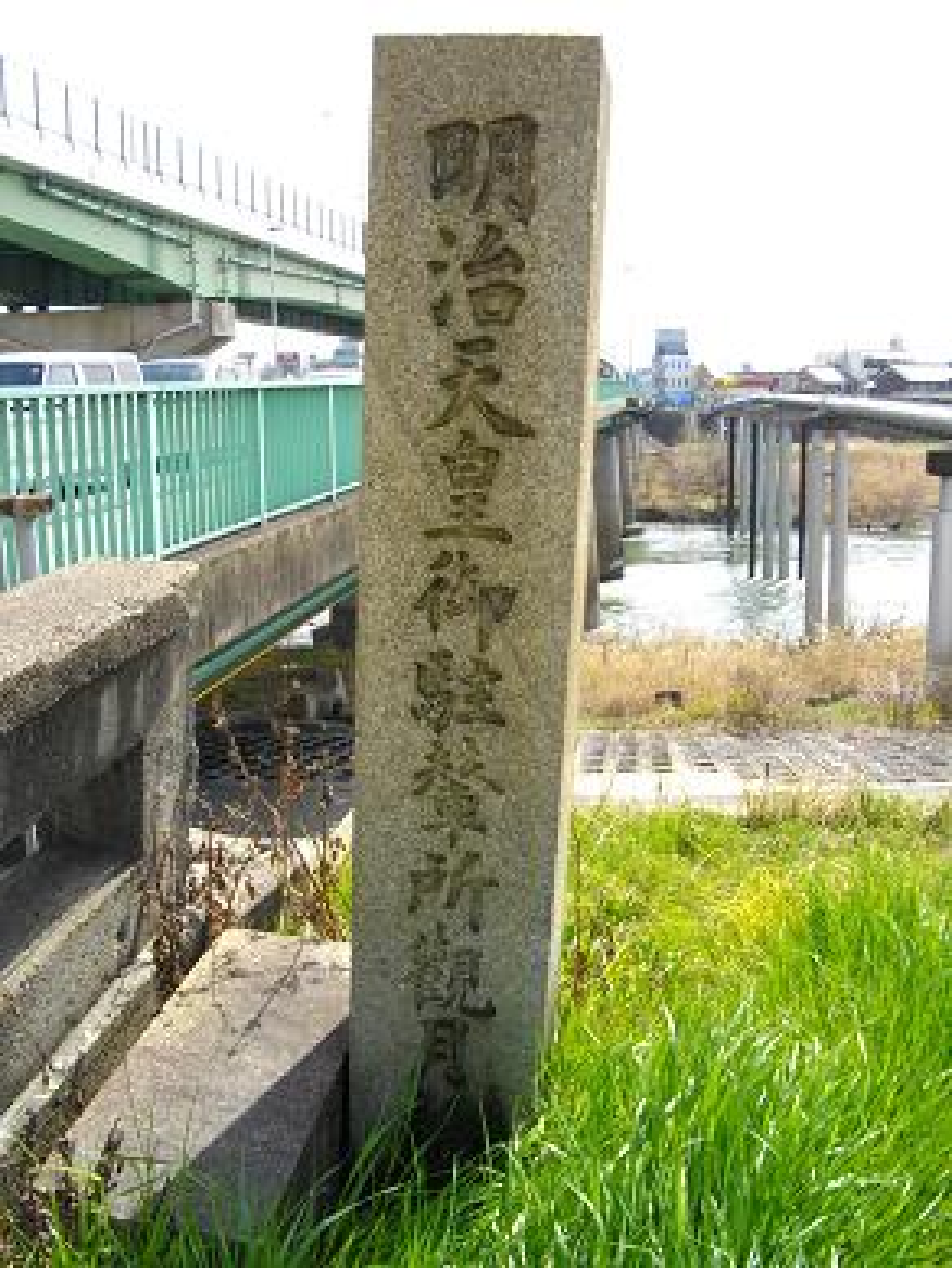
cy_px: 634
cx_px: 476
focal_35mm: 32
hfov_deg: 44.2
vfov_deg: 56.8
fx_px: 1173
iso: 100
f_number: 5.5
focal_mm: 5.7
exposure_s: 1/160
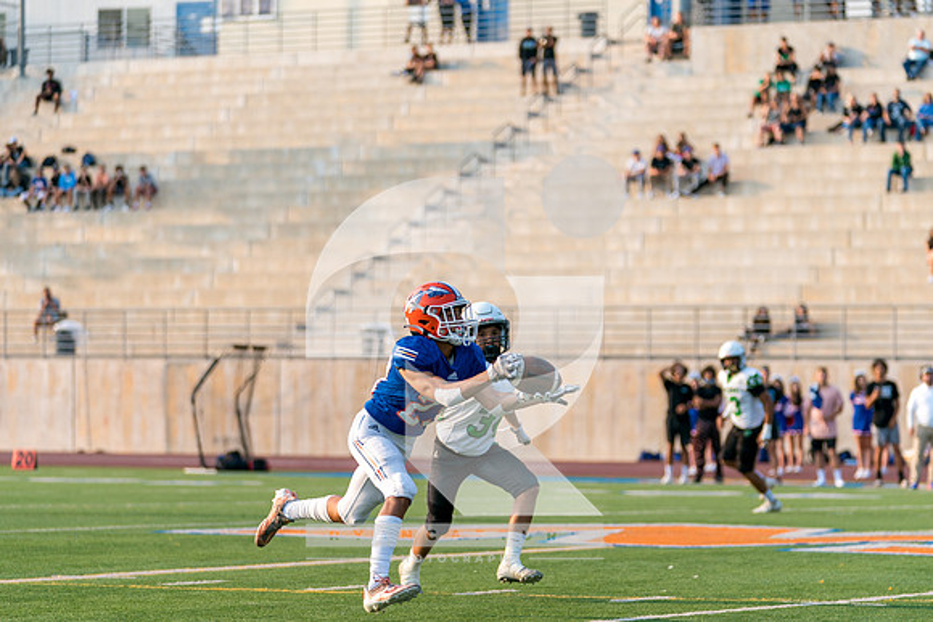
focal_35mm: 150
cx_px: 486
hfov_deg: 13.7
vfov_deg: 9.2
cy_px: 372
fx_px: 3885
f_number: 2.8
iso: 250
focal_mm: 114
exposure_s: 1/2000
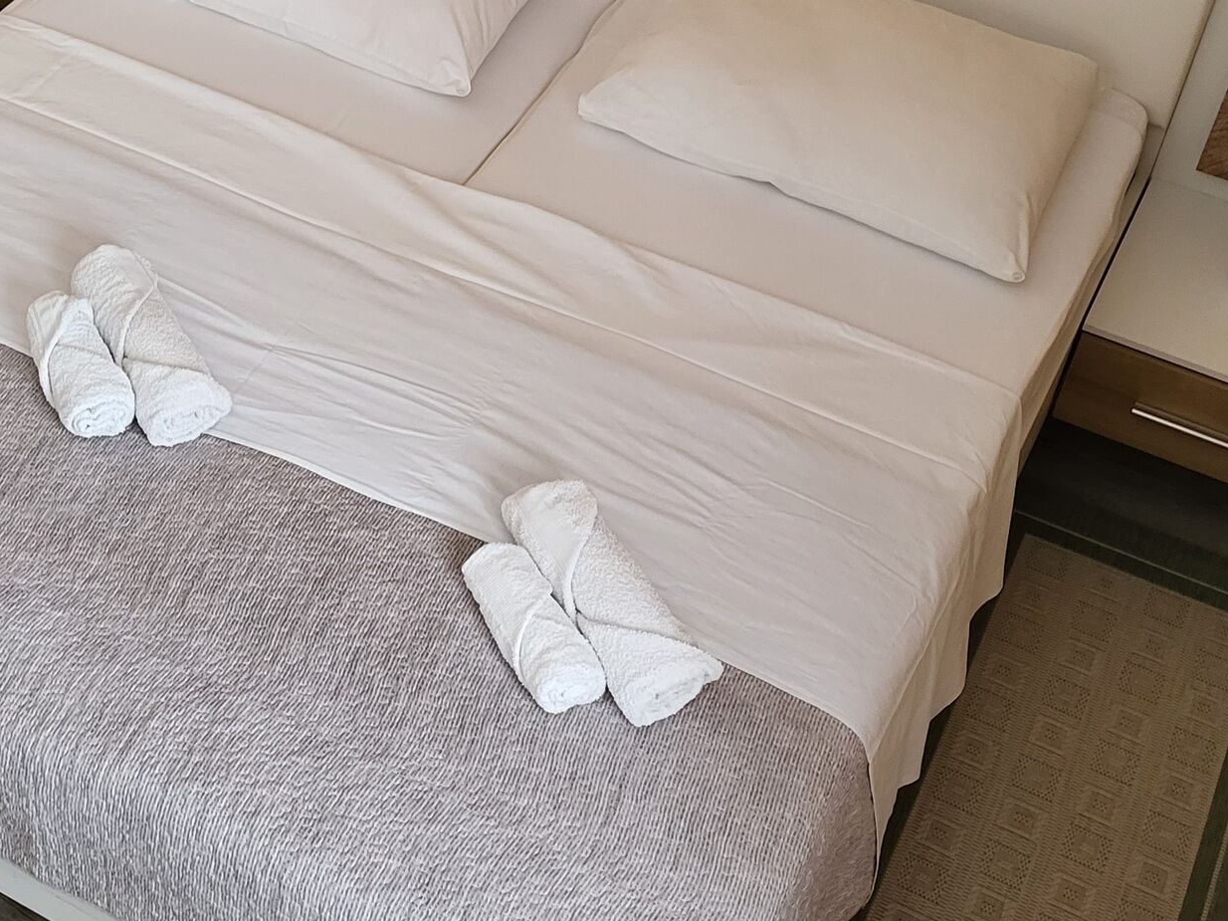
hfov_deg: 32.0
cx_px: 285
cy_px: 329
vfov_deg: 24.7
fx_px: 2093
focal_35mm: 59
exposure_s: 1/40
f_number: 1.8
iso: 250
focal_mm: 5.4
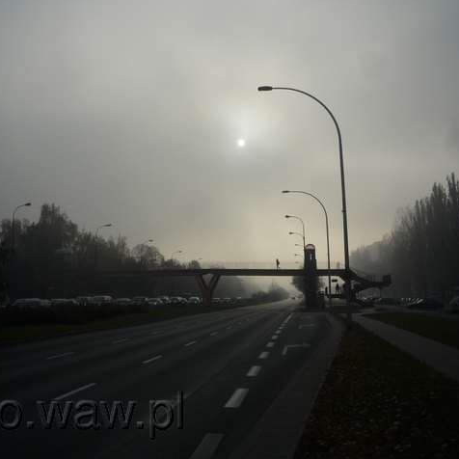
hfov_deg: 43.7
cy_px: 229
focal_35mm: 38
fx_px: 570
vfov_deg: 43.9
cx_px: 195
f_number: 6.3
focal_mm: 5.2
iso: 100
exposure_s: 1/800
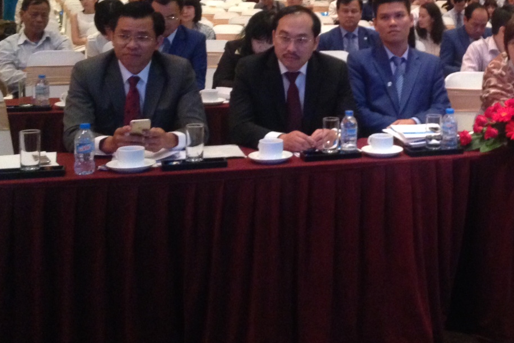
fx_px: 871
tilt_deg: -3.2
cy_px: 36
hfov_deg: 32.1
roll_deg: -3.5
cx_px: 404
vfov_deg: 21.8
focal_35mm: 61
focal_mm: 4.12
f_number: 2.4
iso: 500
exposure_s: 1/15
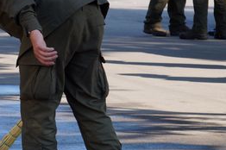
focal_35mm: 360
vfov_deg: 3.8
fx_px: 2257
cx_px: 12
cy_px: 65
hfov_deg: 5.7
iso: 100
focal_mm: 90
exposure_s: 1/160
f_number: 5.6
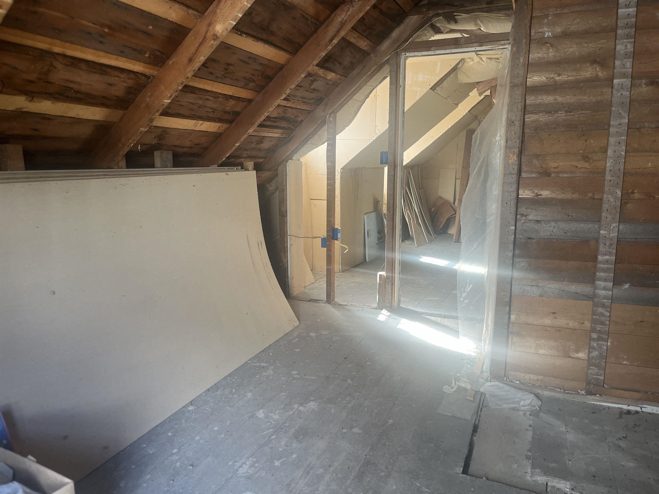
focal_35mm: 26
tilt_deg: -5.2
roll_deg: +0.2
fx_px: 495
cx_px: 330
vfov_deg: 53.1
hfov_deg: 67.3
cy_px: 247
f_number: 1.6
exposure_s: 1/121
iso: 125
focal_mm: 5.1
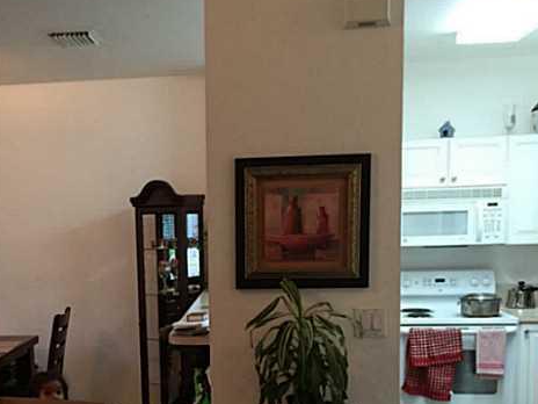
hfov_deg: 37.3
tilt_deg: -7.0
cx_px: 140
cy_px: 313
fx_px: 777
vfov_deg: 28.6
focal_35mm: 50
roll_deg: +2.2
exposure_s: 1/30
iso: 125
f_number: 2.2
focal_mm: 4.15
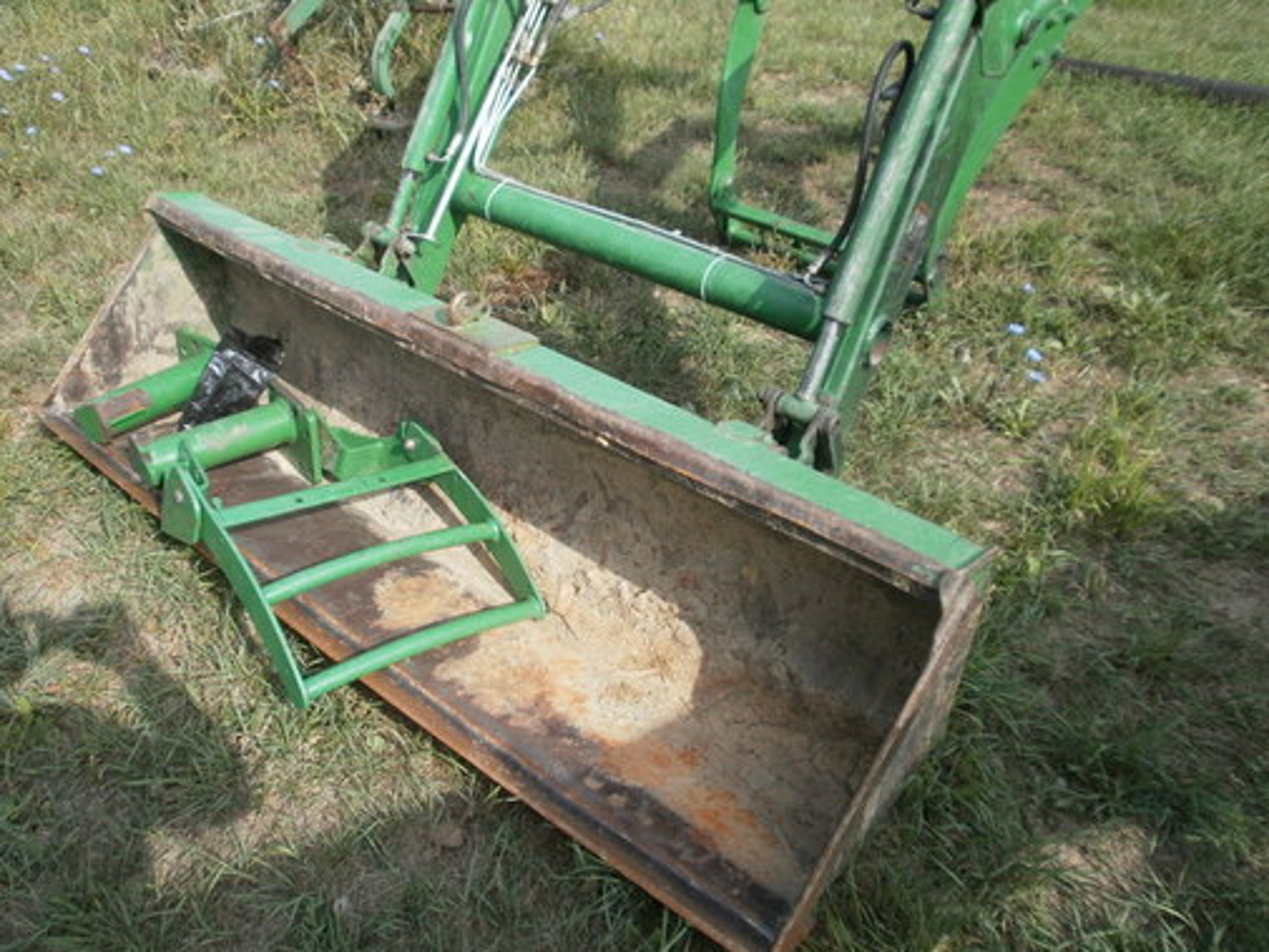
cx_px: 591
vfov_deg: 49.7
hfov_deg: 63.4
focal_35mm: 28
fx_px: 1027
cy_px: 452
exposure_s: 1/640
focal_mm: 4.65
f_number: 2.6
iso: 100
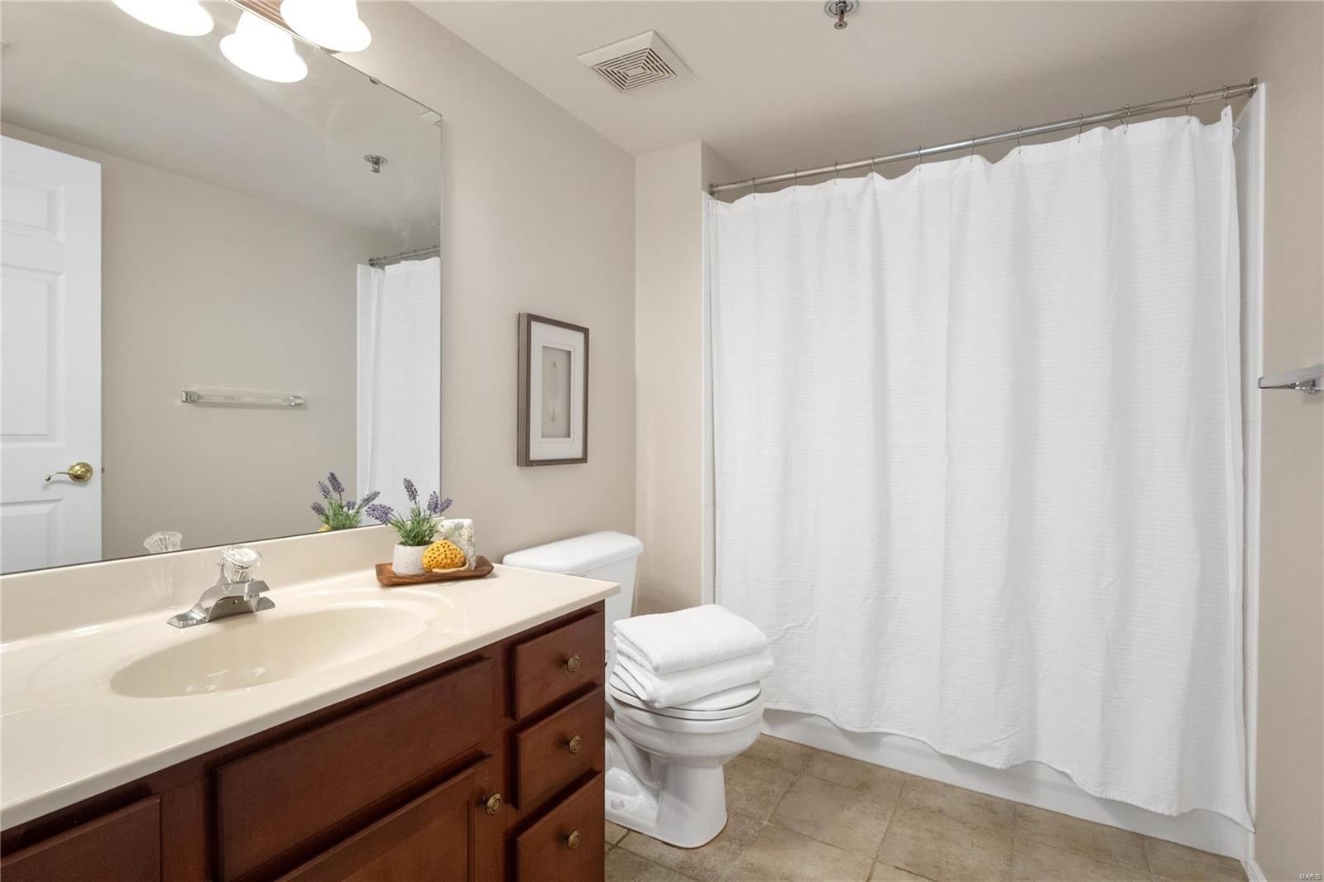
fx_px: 588
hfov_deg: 96.7
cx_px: 662
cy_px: 441
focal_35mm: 16
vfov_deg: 73.7
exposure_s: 1/15
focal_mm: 8
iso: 400
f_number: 8
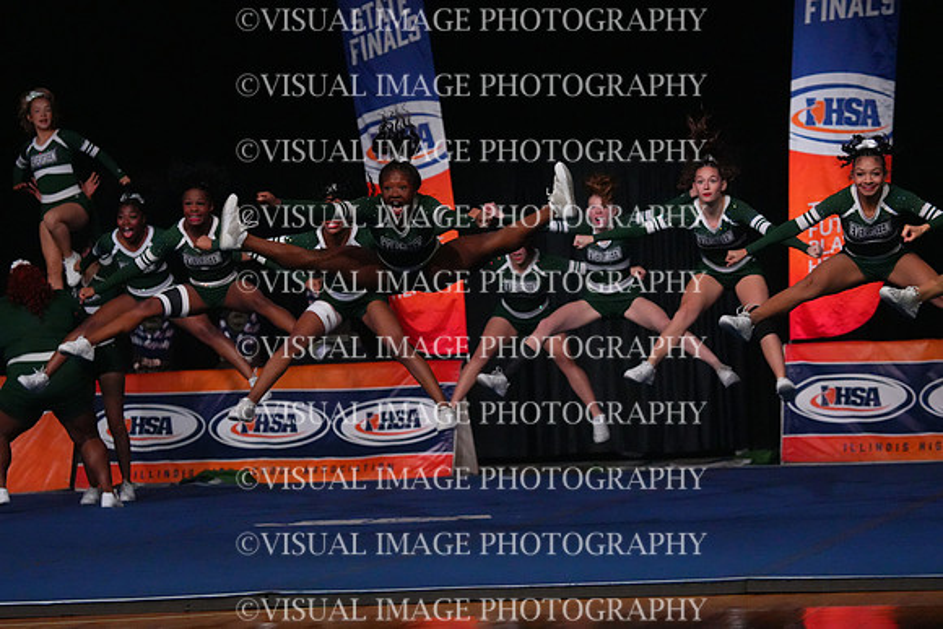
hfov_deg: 11.4
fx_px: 4716
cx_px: 472
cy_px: 314
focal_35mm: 180
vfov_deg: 7.6
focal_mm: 180
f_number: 5.6
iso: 16000
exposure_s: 1/1250
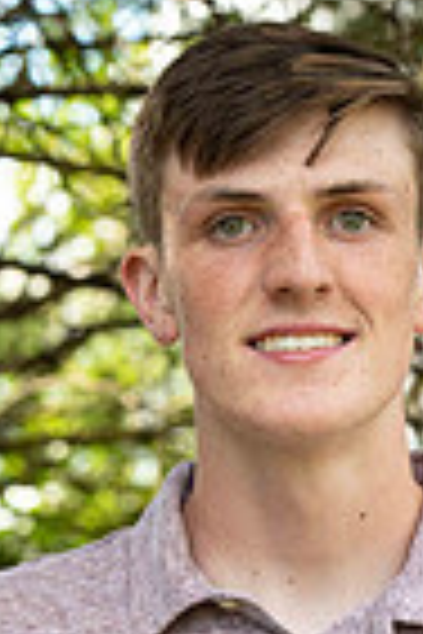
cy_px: 868
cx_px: 328
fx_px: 5728
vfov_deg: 6.3
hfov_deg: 4.2
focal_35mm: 325
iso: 400
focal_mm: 102
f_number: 6.3
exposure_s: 1/200
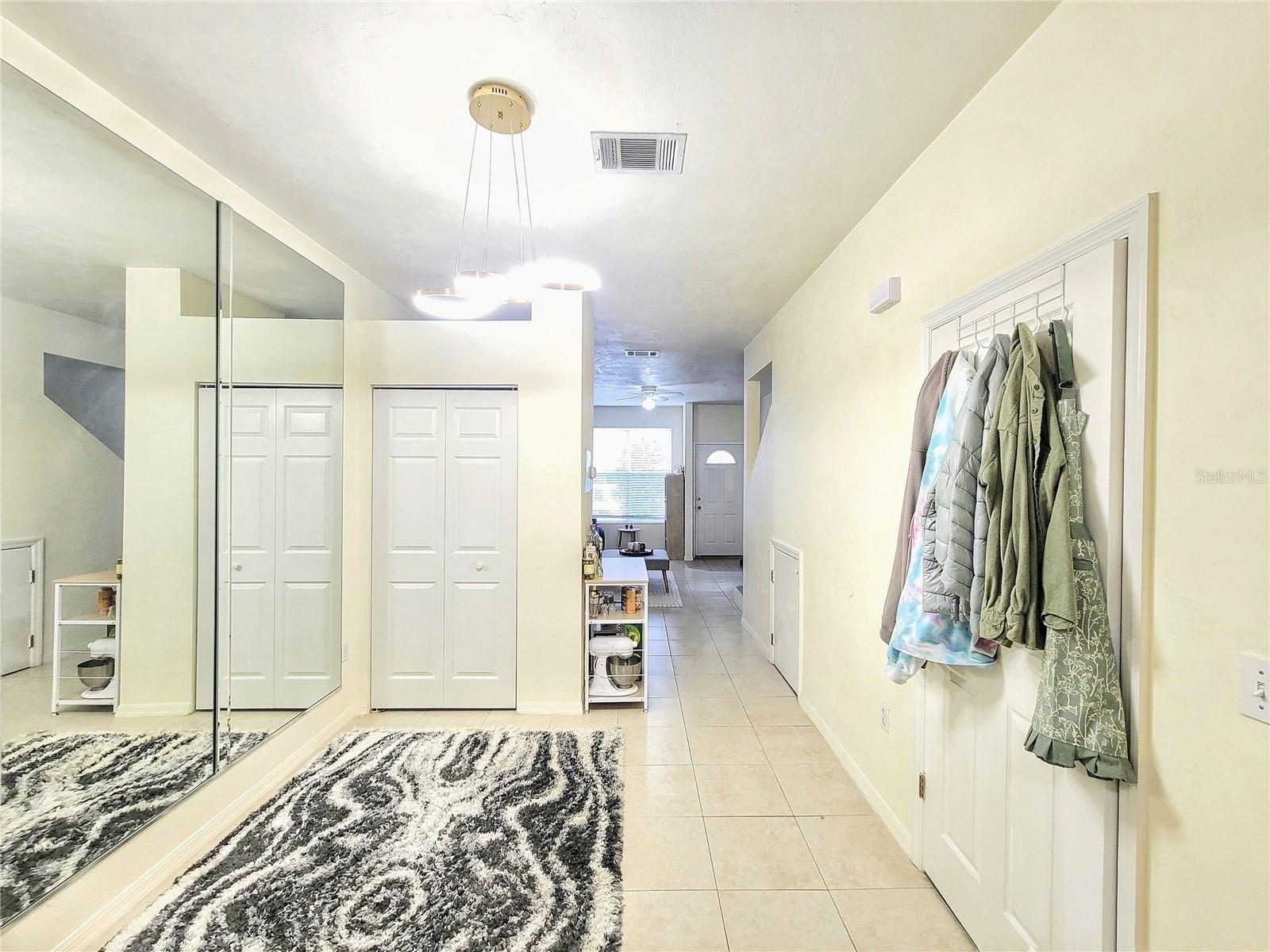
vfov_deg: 89.9
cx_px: 635
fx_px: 477
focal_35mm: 13
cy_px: 476
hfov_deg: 106.2
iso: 200
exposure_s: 1/60.2
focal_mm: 2.2
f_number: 2.2
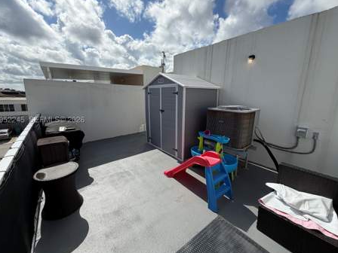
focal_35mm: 15
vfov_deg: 81.7
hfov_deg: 98.1
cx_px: 164
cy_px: 121
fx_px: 146
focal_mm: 2.22
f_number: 2.2
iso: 20
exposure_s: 1/1656
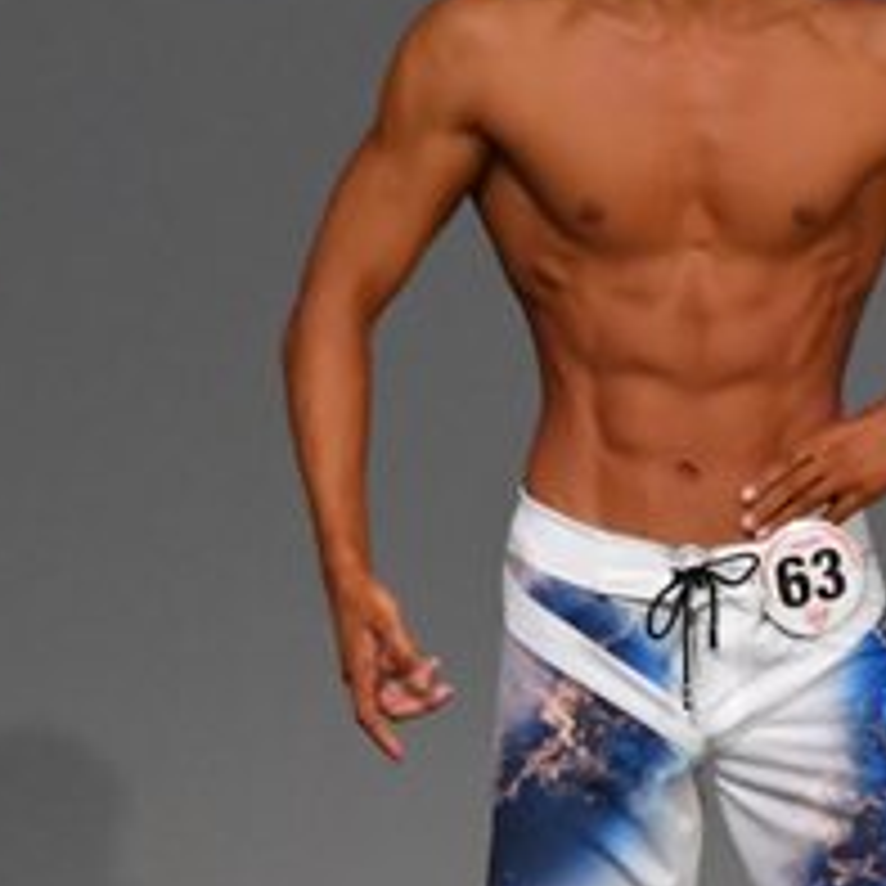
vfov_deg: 1.4
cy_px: 733
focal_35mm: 1251
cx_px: 663
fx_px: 36226
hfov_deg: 1.4
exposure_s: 1/400
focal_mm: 250
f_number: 5.6
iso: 5600
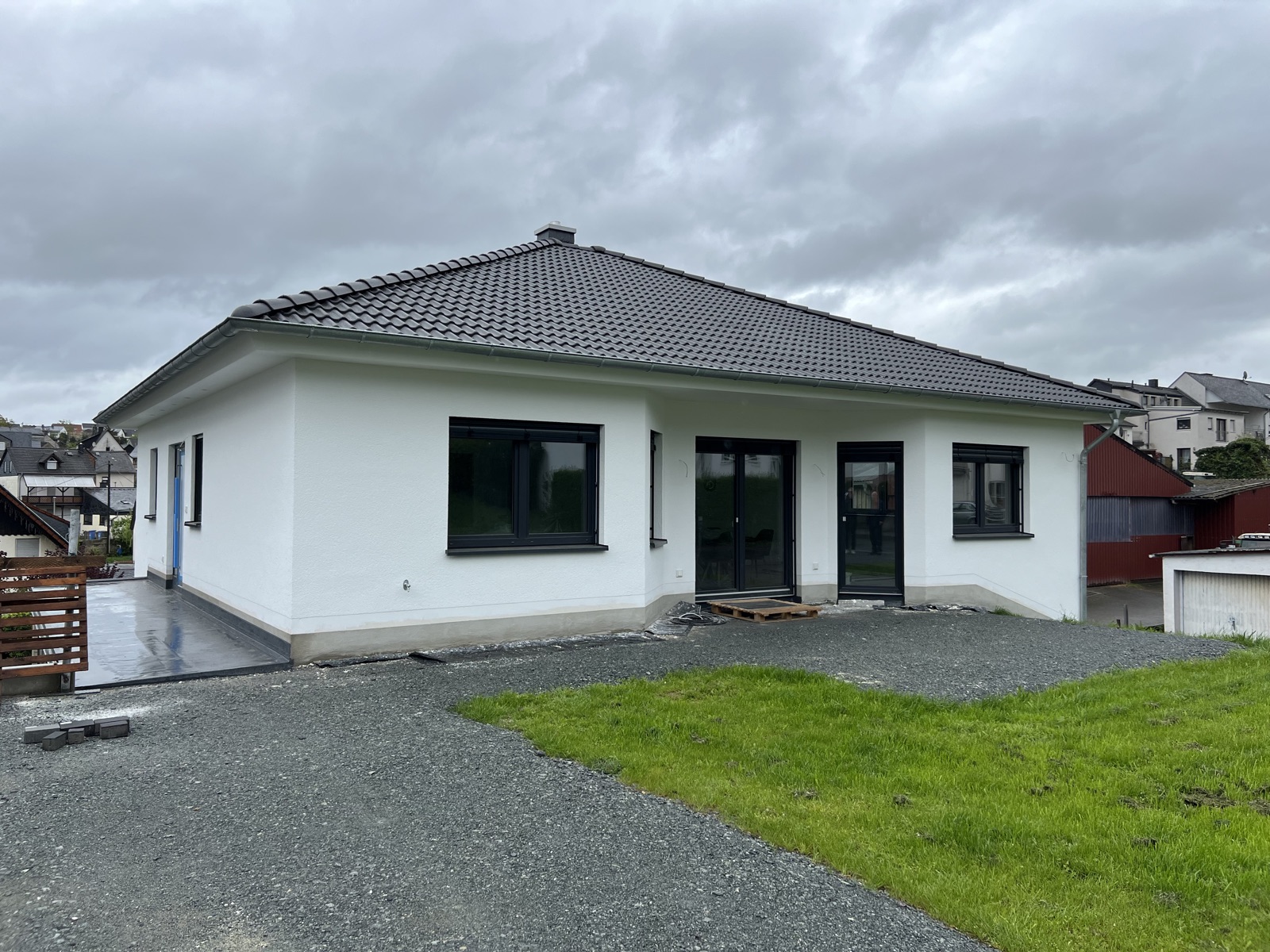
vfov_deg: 53.1
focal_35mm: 26
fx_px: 954
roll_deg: -0.1
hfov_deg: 67.3
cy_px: 476
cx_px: 635
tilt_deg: +2.0
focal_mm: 5.7
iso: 50
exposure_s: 1/2008
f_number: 1.5
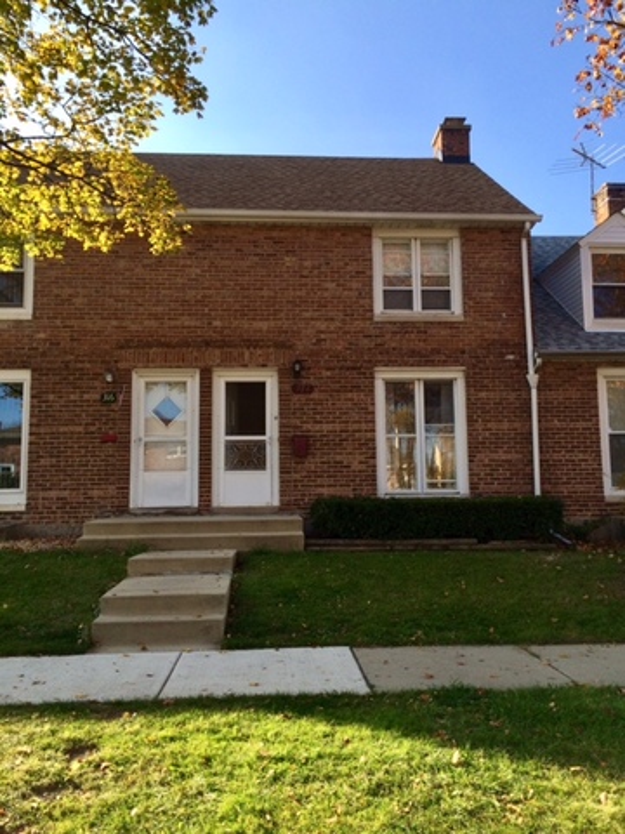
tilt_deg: +5.3
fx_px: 698
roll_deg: +0.5
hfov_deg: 48.2
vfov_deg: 61.7
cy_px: 417
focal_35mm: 29
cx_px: 312
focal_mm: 4.15
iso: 32
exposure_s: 1/805
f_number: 2.2
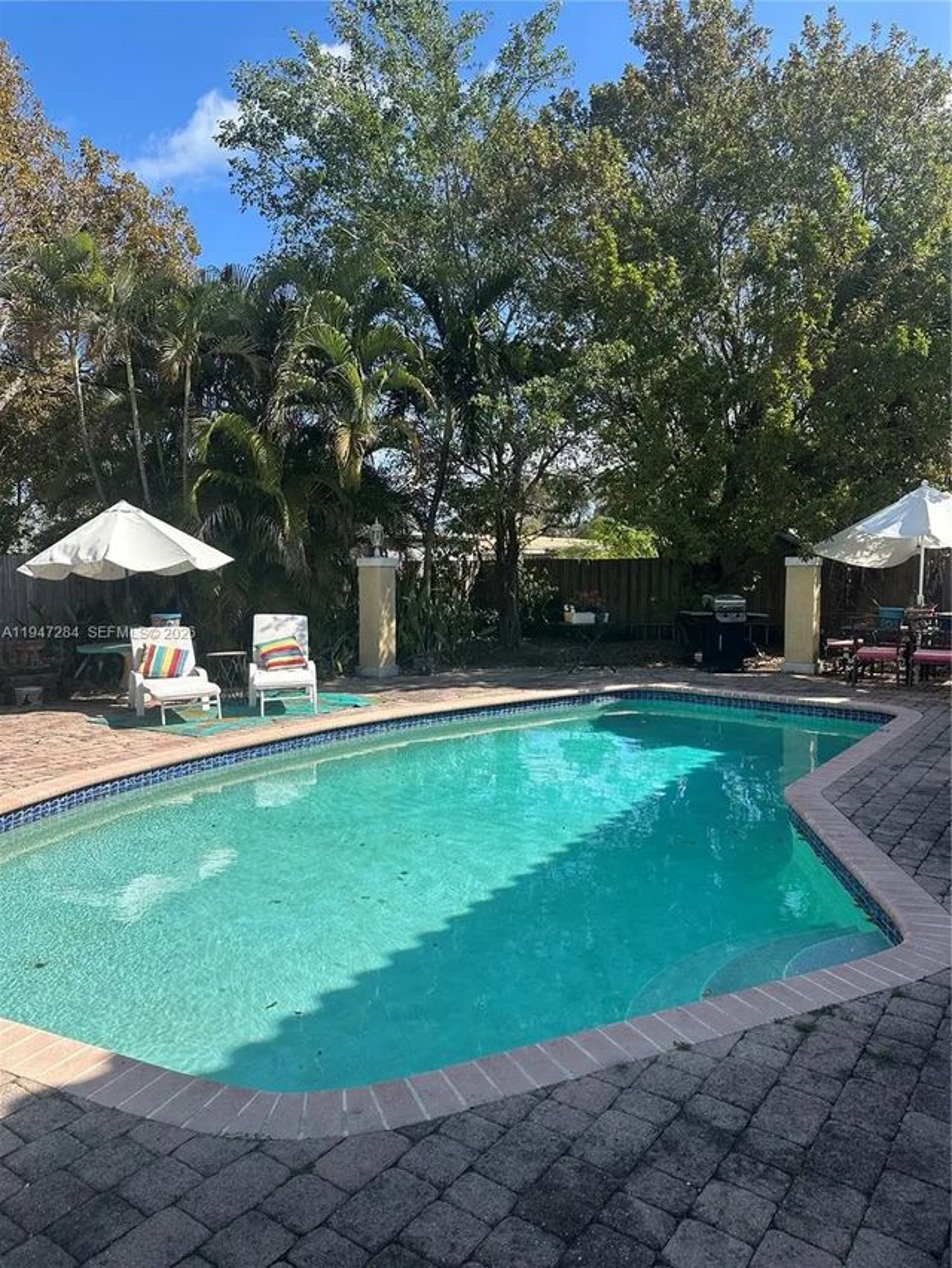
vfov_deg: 71.6
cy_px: 634
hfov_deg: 56.8
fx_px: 880
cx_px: 476
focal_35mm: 24
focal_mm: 6.86
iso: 80
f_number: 1.78
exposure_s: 1/2525
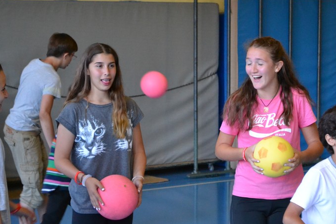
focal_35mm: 118
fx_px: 1101
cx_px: 230
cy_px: 127
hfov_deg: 17.3
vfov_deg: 11.6
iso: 3200
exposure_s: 1/80
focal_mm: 52
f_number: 5.6
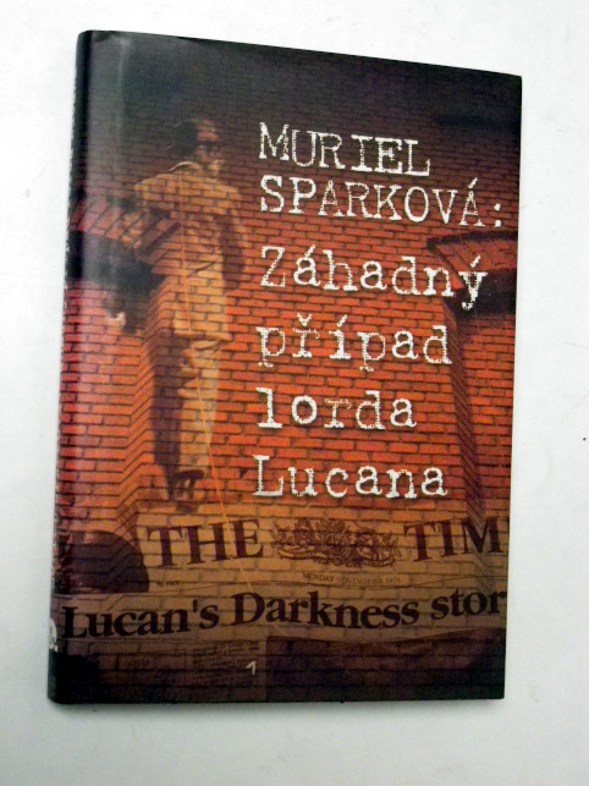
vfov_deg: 32.7
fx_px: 1339
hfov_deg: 24.8
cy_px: 393
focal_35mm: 59
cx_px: 294
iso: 800
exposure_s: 1/50
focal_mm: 10.4
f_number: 4.5
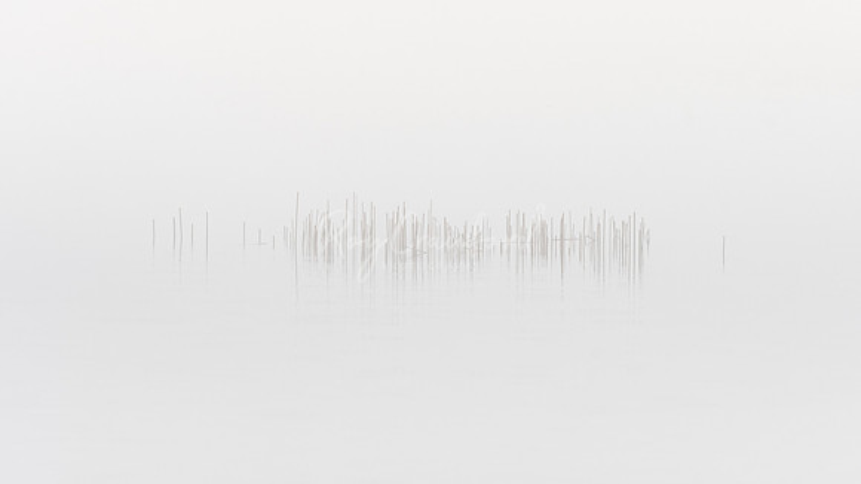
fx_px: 6063
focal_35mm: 266
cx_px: 462
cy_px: 208
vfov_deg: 4.6
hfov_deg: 8.1
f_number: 16
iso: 160
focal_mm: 140
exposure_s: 1/2.5
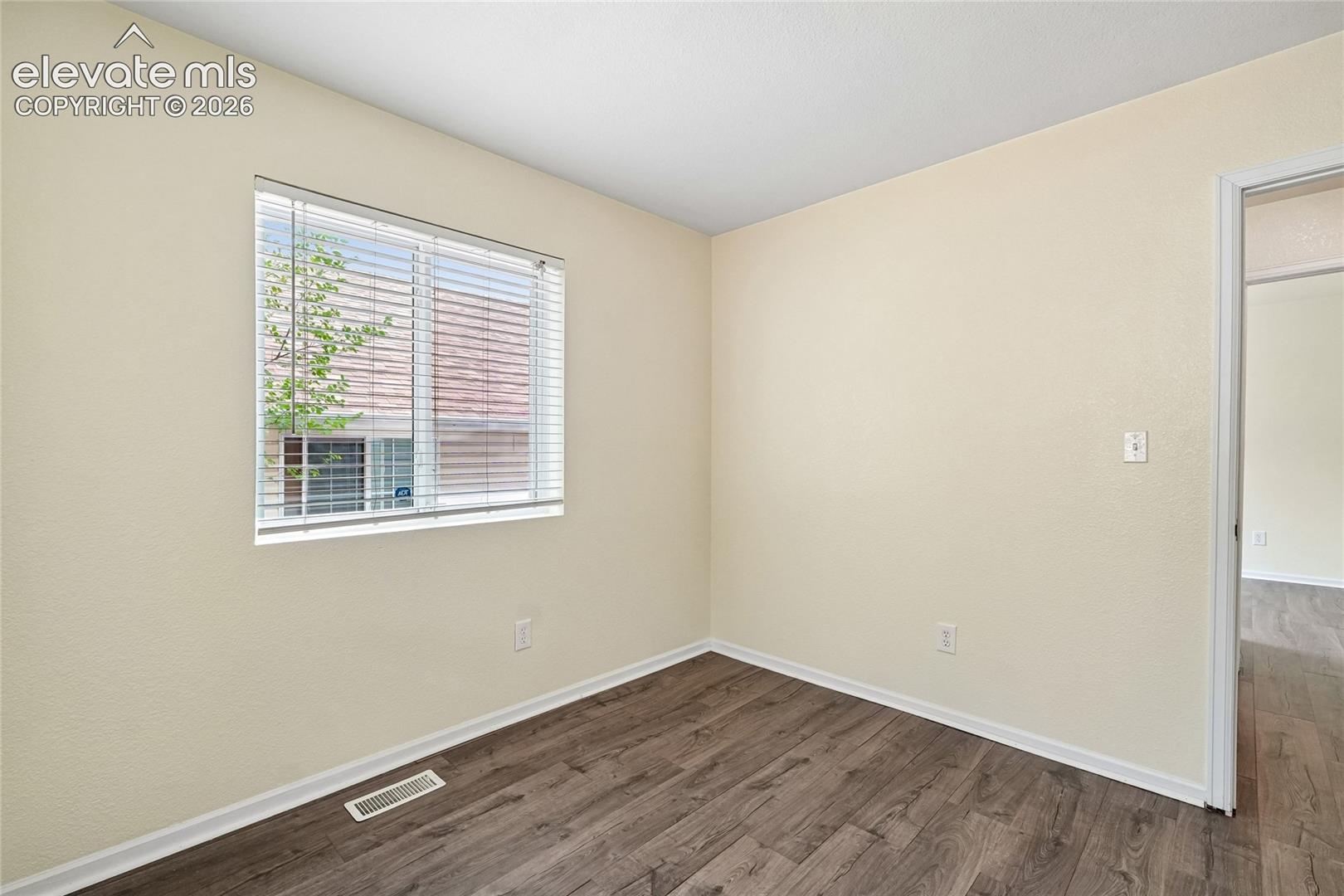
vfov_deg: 77.3
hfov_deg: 100.4
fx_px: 560
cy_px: 448
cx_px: 672
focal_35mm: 15
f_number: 8
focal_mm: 10
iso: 800
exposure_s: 1/15
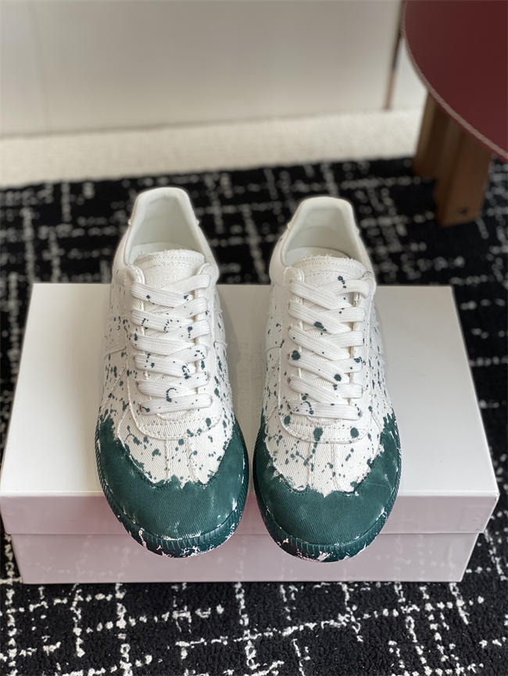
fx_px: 1017
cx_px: 254
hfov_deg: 28.0
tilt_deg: -45.9
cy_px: 338
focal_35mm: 52
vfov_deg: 36.8
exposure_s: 1/133
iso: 20
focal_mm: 6
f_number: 2
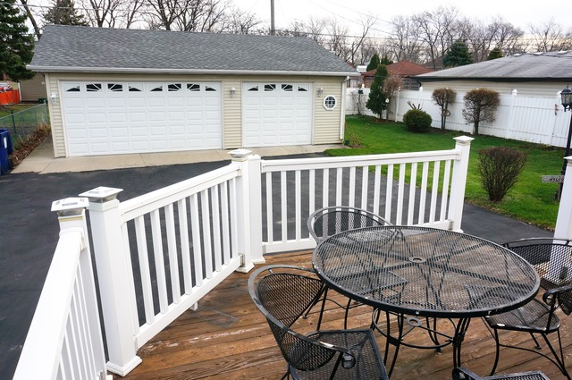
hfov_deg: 73.8
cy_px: 190
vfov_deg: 53.0
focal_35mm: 24
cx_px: 286
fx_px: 381
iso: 200
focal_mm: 16
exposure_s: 1/160
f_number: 11
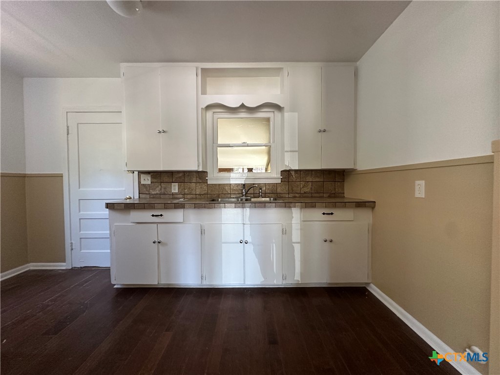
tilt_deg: -0.5
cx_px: 250
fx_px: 202
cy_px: 188
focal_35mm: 14
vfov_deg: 85.7
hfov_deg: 102.1
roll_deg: +0.1
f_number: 2.2
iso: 320
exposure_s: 1/74
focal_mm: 2.22
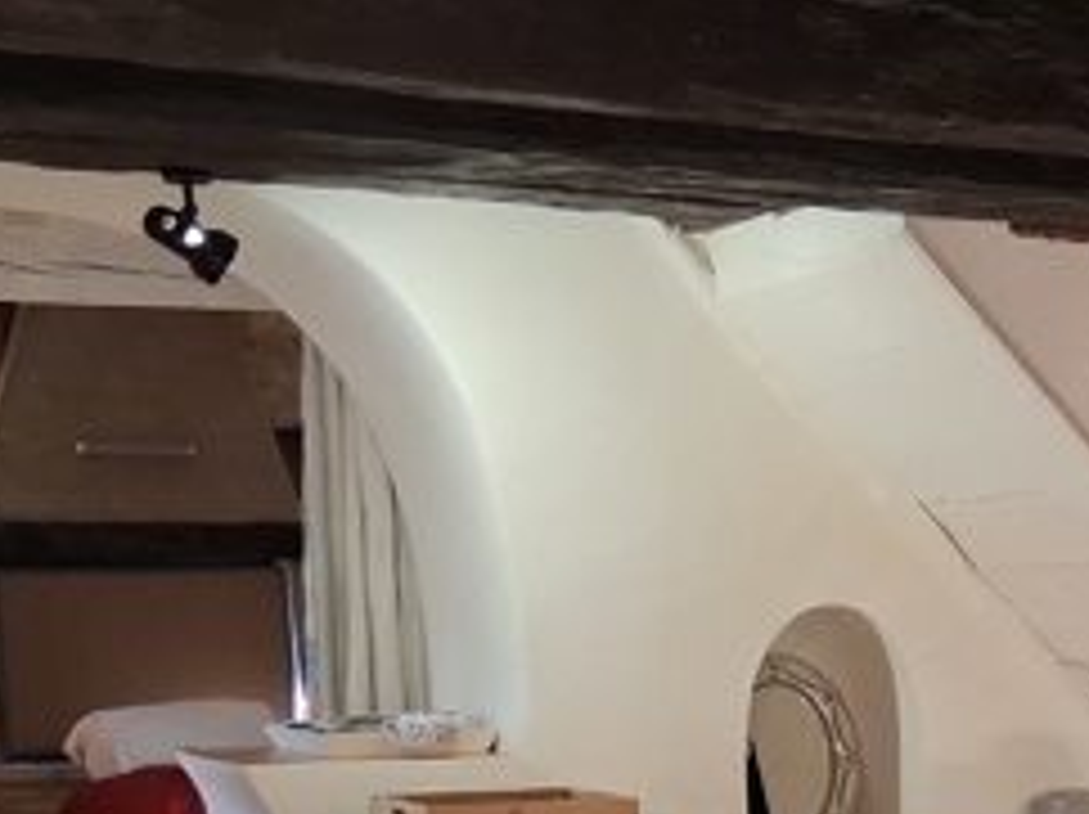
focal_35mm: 86
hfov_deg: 21.6
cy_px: 1048
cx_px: 1192
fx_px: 2703
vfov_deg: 16.3
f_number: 1.8
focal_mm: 3.98
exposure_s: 1/100
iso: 400
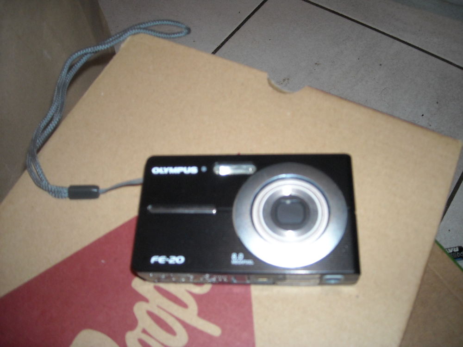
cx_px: 232
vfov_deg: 40.7
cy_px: 174
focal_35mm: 35
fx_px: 468
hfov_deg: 52.6
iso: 200
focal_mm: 5.7
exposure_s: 1/60
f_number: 2.8
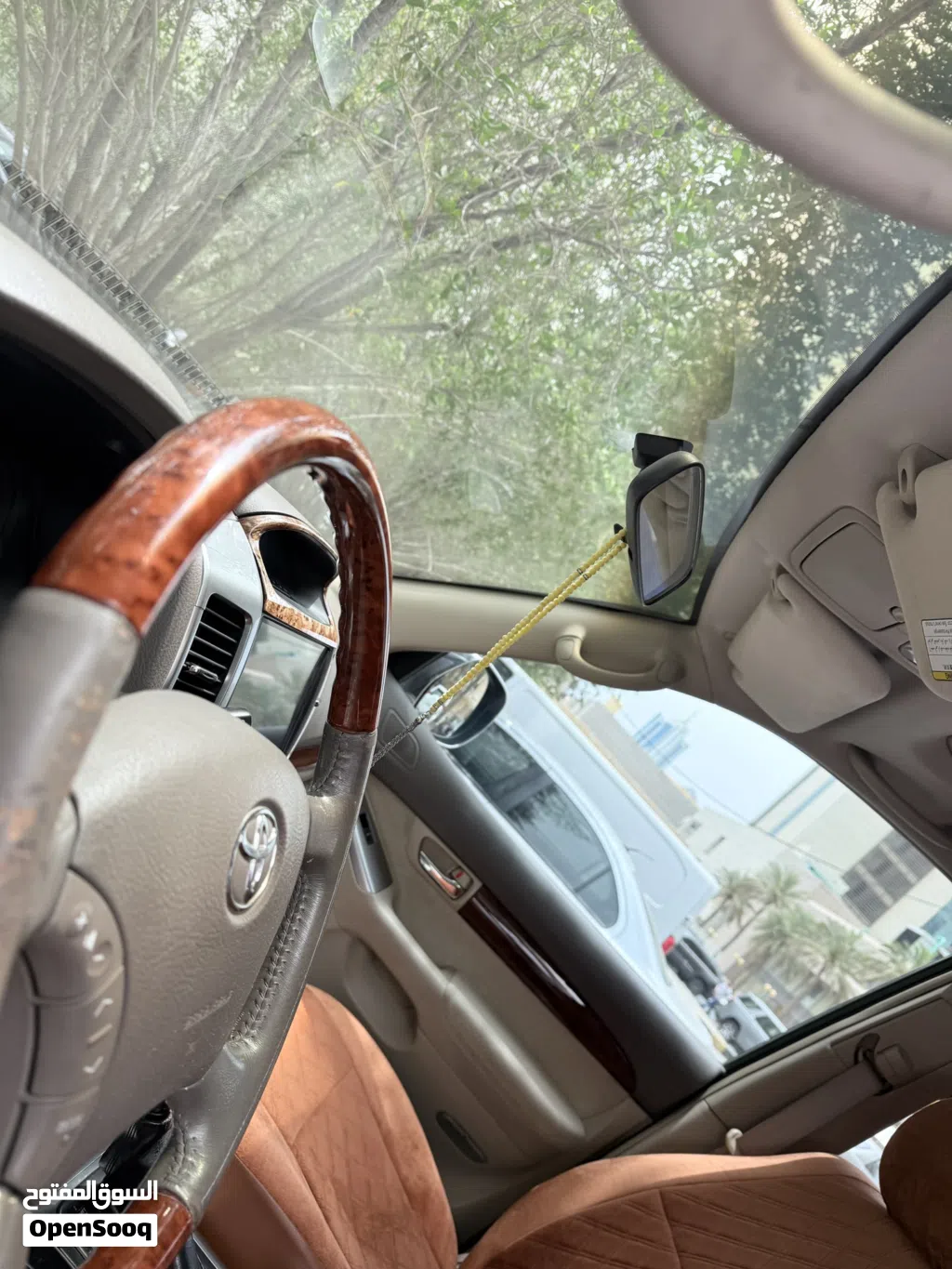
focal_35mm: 24
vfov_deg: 71.6
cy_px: 634
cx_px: 476
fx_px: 880
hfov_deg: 56.8
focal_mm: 6.76
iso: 100
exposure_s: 1/955
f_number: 1.78
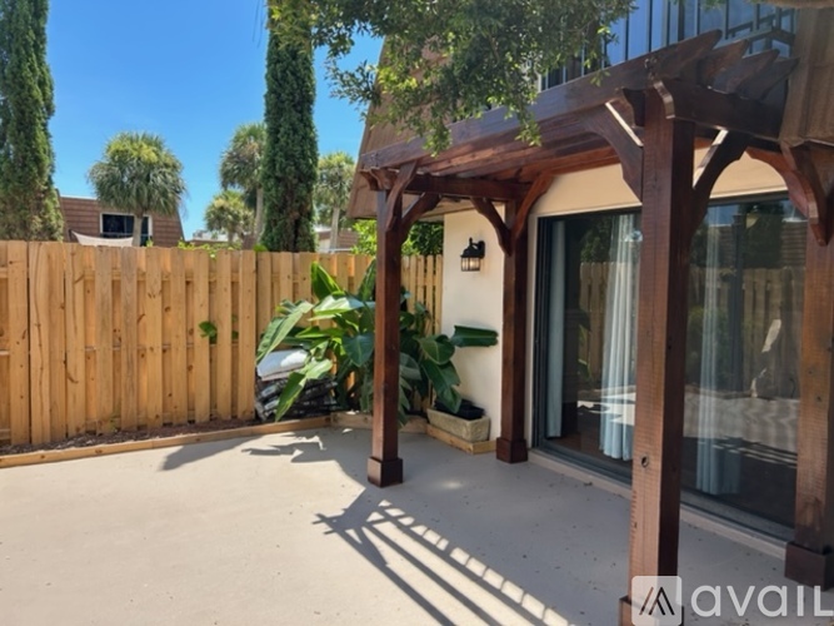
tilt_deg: -3.5
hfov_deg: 67.3
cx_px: 417
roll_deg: -0.8
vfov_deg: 53.0
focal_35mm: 26
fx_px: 626
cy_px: 313
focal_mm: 5.7
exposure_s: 1/1252
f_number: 1.5
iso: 50
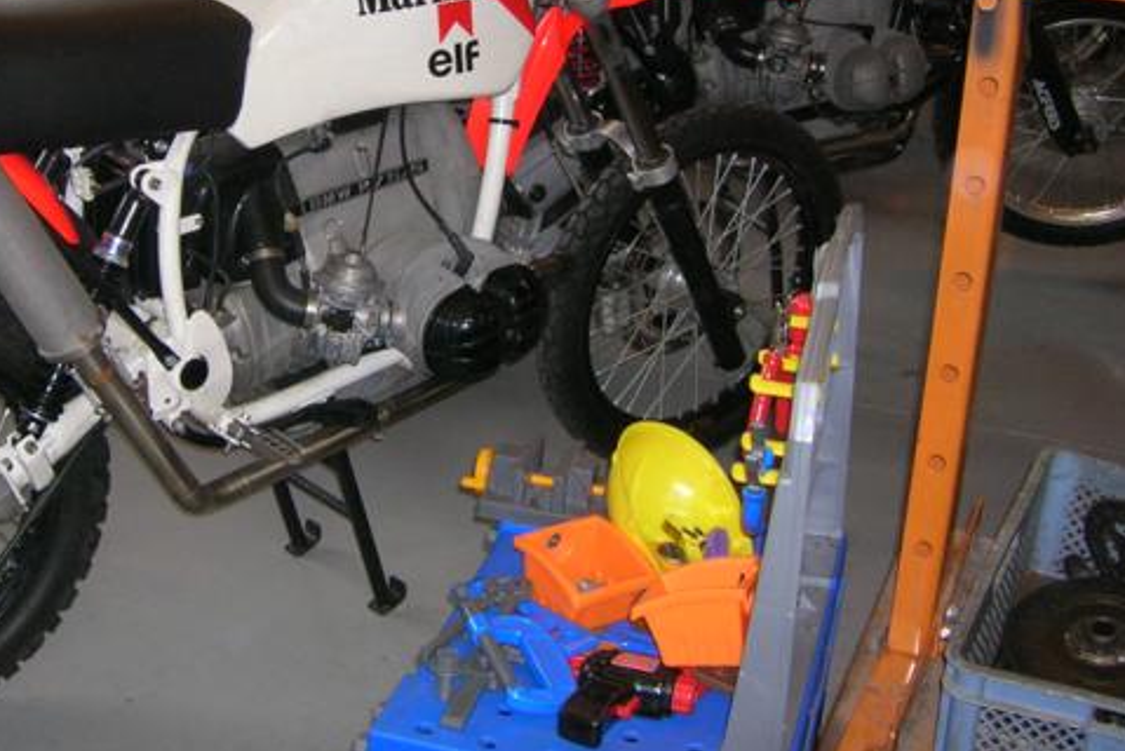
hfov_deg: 33.7
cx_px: 402
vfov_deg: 22.8
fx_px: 1845
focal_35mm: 59
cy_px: 185
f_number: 2.9
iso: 113
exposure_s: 1/60.1
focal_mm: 5.7
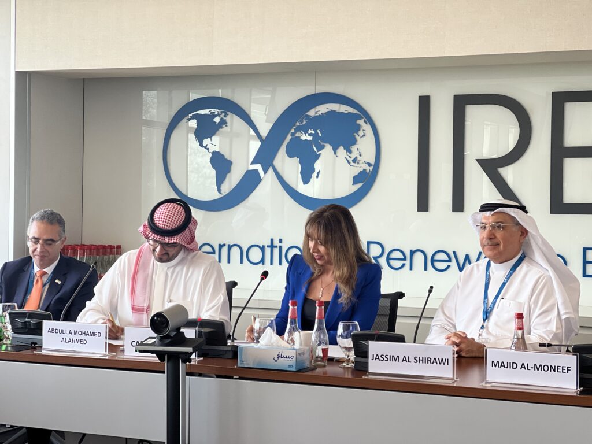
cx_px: 296
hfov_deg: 25.3
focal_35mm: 77
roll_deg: -0.6
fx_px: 1317
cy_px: 222
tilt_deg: +0.3
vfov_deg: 19.1
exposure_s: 1/33
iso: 125
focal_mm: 9
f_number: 2.8
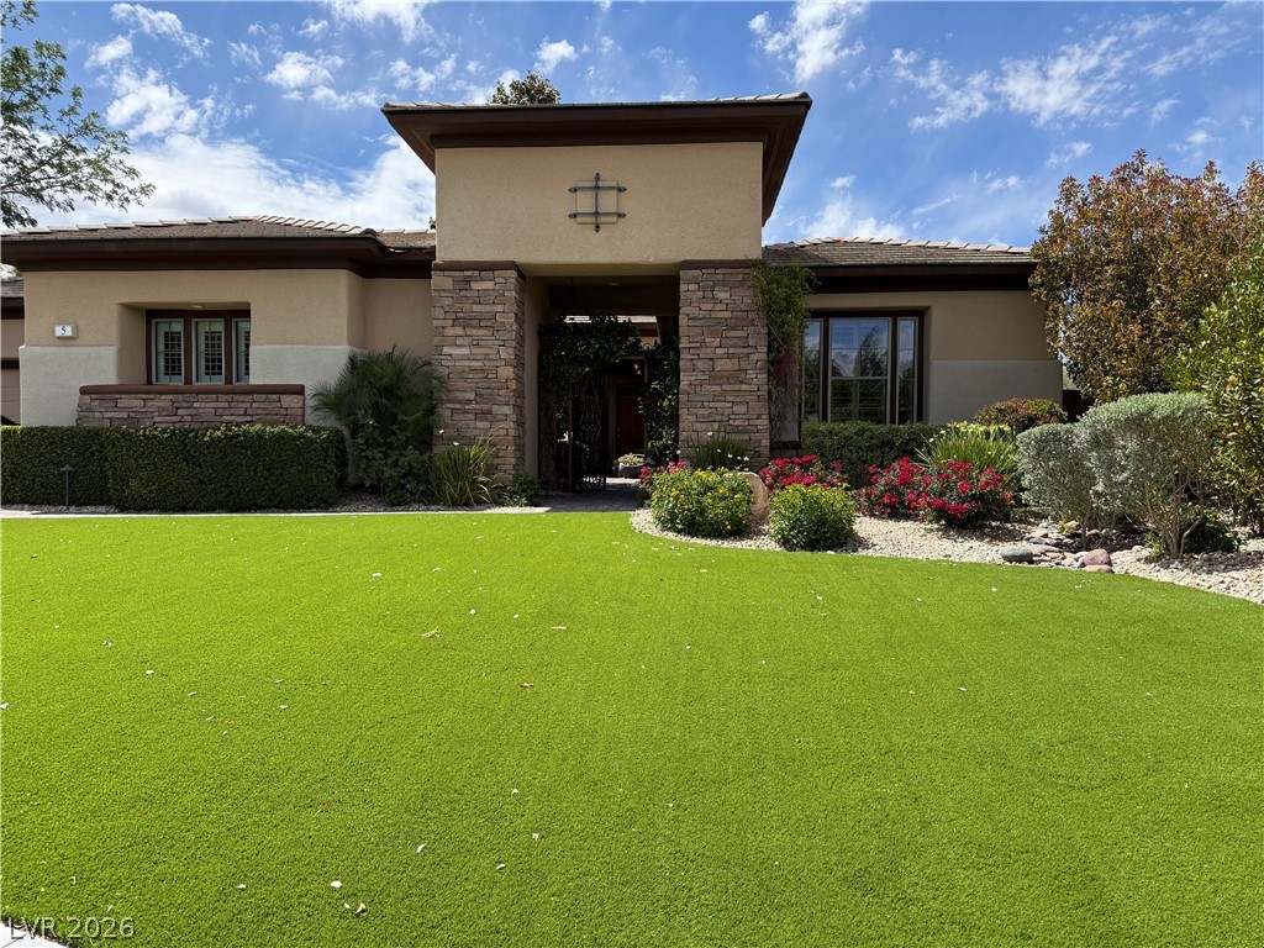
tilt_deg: -1.4
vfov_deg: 56.8
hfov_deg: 71.6
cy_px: 474
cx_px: 632
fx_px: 876
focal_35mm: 24
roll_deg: -0.7
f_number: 1.78
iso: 100
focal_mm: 6.76
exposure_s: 1/4405
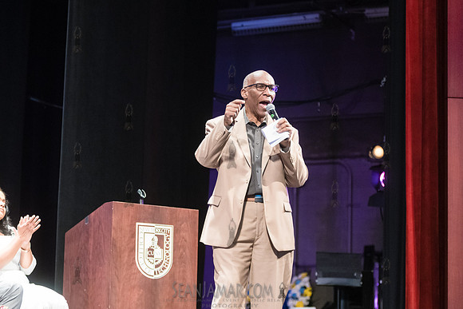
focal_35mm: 99
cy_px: 167
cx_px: 178
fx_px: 1273
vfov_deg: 13.8
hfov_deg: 20.6
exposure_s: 1/160
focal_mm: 80
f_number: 2.8
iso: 4000
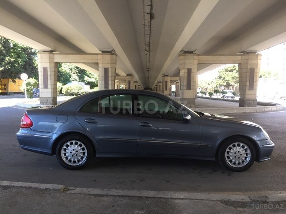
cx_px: 143
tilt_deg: -4.8
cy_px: 107
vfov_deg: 48.2
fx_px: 240
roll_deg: -1.2
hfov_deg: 61.7
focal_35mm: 29
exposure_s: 1/100
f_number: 2.2
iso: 32
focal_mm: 4.15
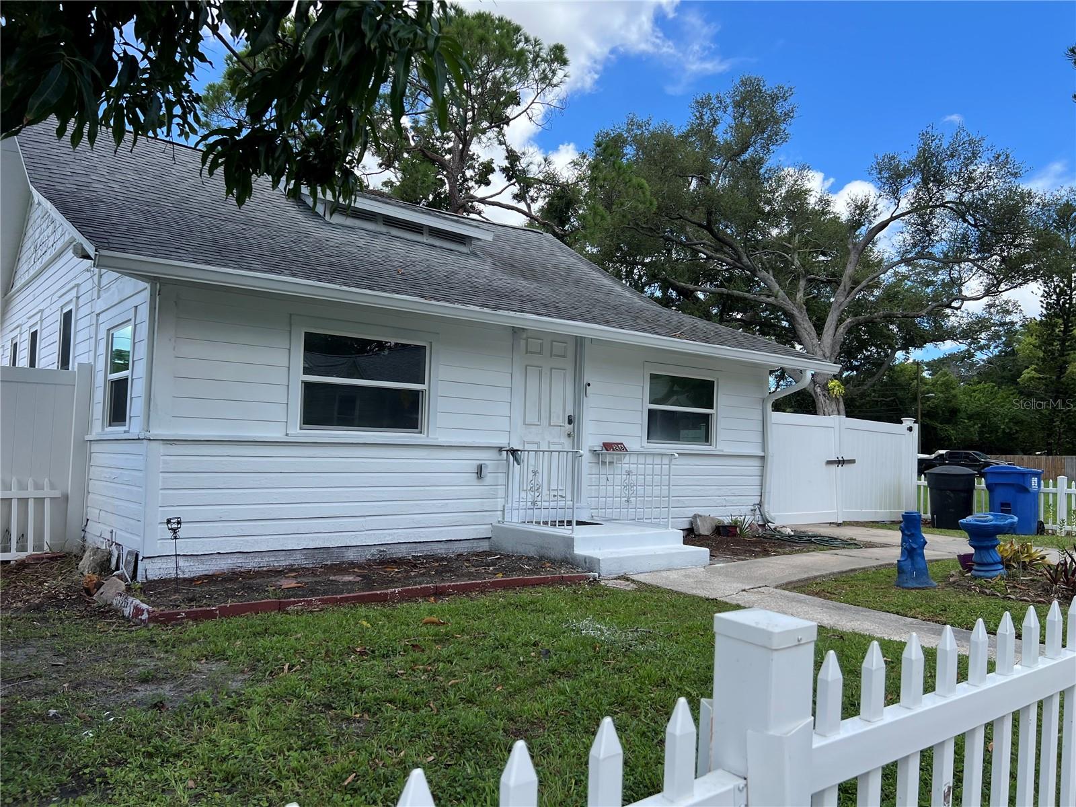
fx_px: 808
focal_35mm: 26
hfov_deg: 67.3
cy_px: 404
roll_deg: -2.8
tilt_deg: +1.2
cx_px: 538
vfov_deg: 53.1
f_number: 1.5
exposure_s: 1/2045
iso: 50
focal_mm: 5.7
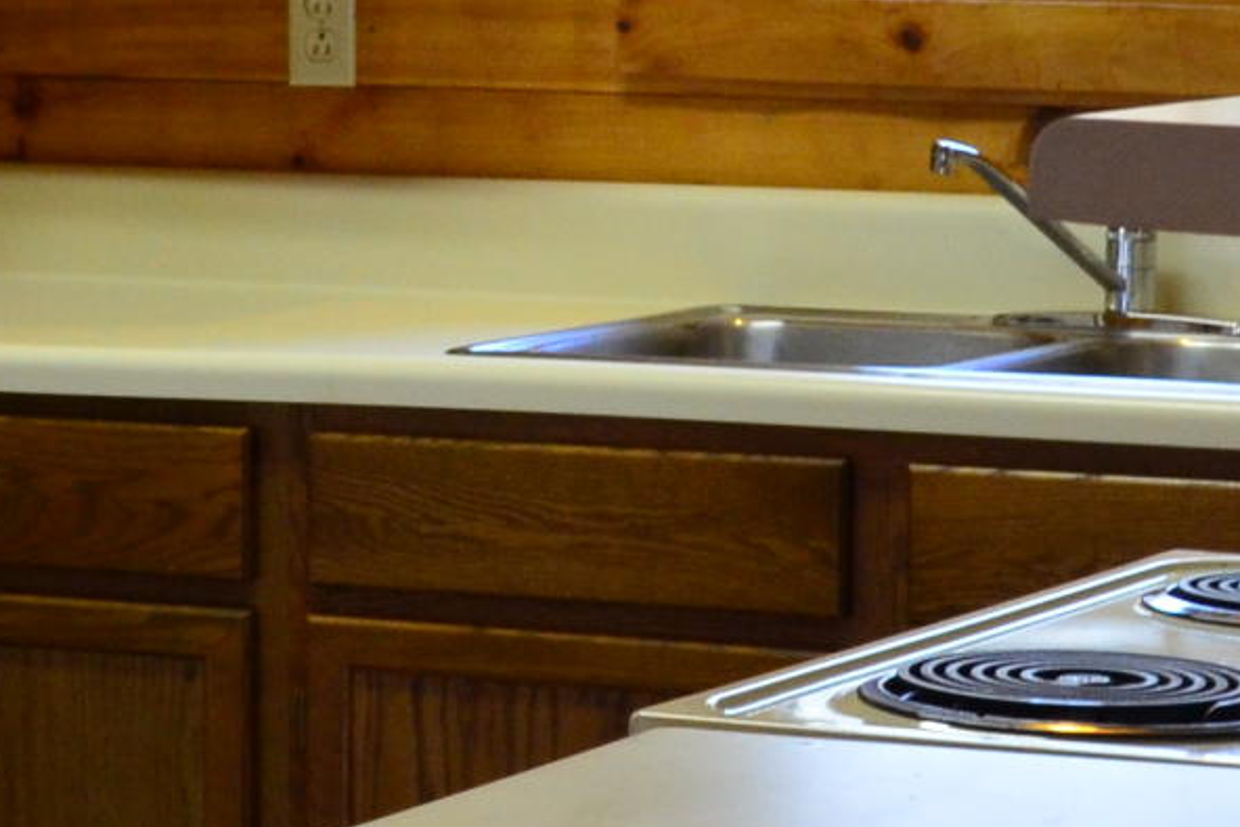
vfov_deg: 7.5
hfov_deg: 11.3
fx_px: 6270
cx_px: 633
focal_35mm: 182
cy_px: 355
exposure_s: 1/15
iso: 800
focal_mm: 24
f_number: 6.3
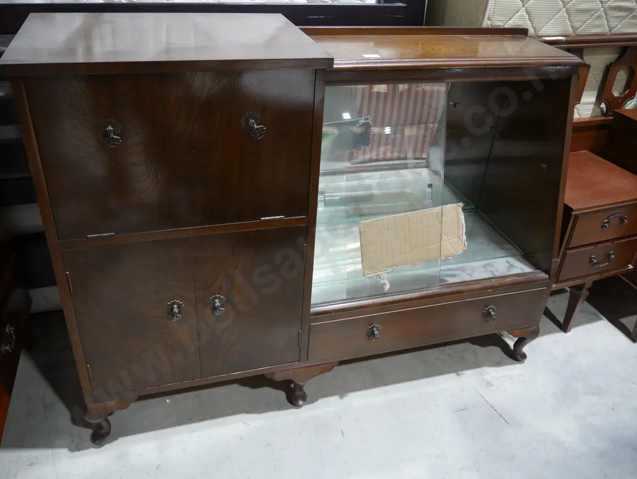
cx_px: 318
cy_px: 240
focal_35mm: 30
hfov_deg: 59.9
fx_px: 552
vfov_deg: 46.8
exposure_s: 1/60
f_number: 4
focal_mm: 15
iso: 640
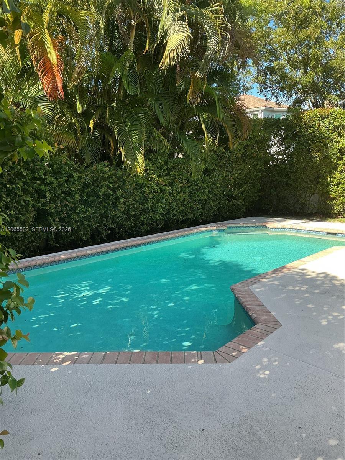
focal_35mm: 29
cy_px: 230
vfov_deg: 61.7
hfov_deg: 48.2
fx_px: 385
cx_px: 172
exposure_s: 1/239
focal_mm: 3
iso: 20
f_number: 1.8
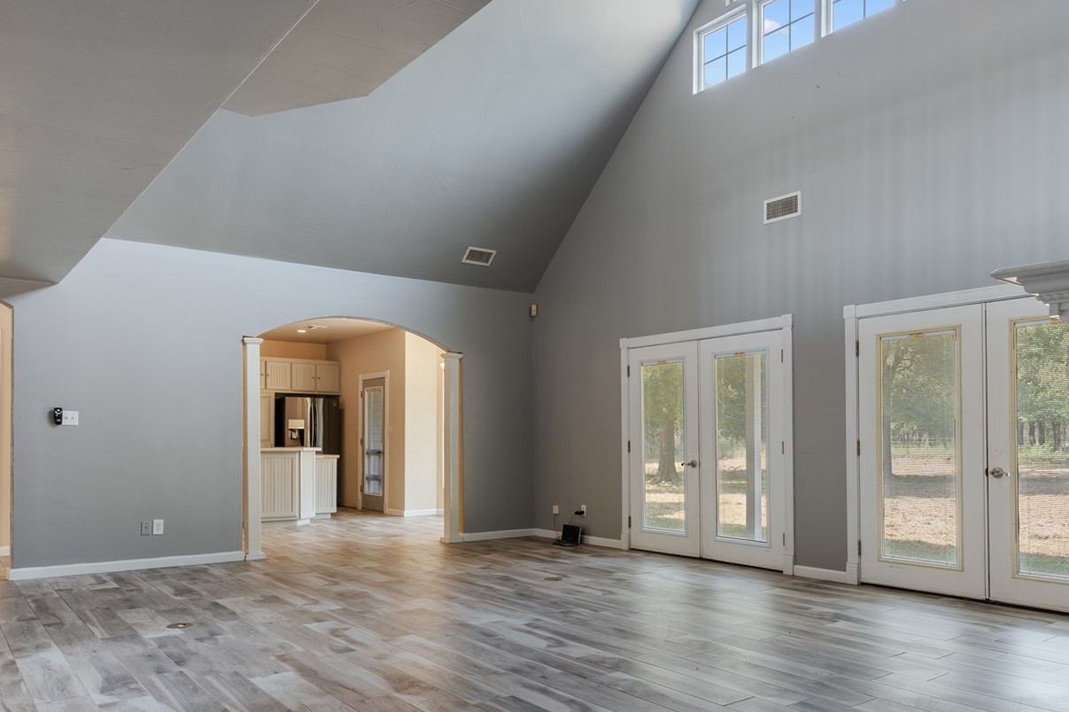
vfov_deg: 47.6
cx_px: 512
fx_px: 801
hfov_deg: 67.4
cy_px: 433
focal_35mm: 27
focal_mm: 16
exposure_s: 1/6
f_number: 6.3
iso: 200
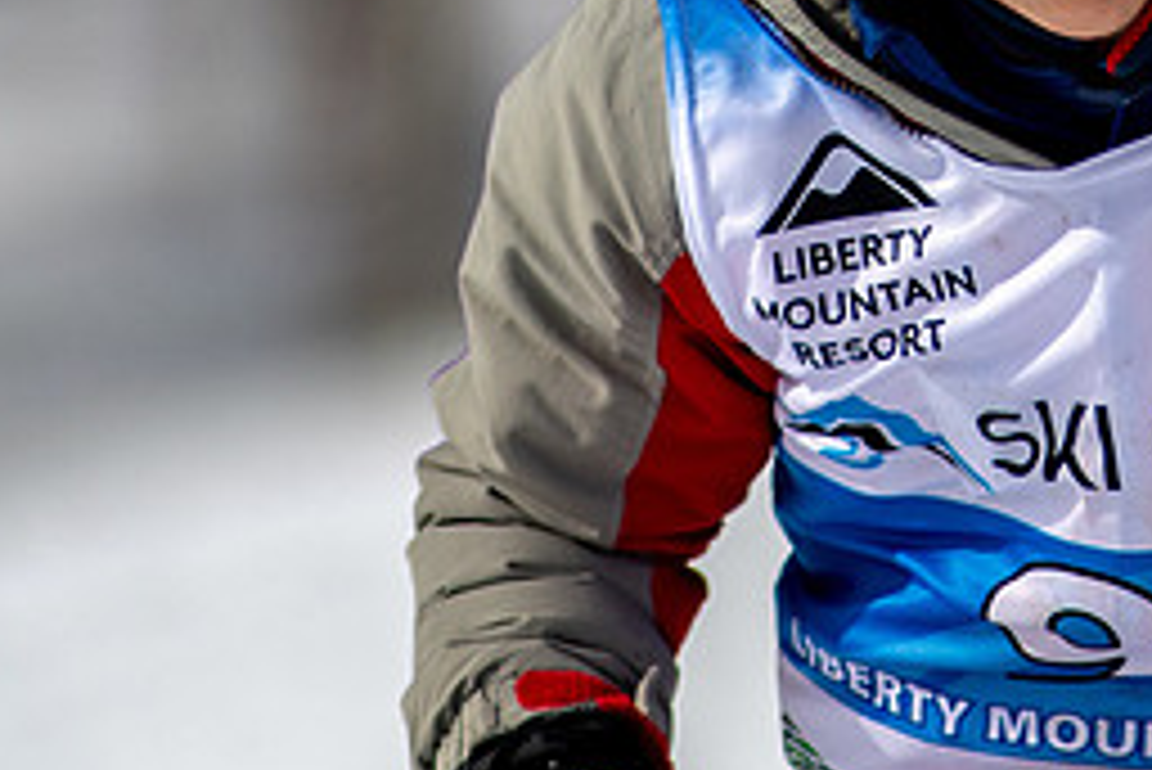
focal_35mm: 1473
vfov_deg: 0.9
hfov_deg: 1.4
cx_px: 1116
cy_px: -455
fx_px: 47161
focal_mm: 300
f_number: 2.8
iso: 100
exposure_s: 1/6400
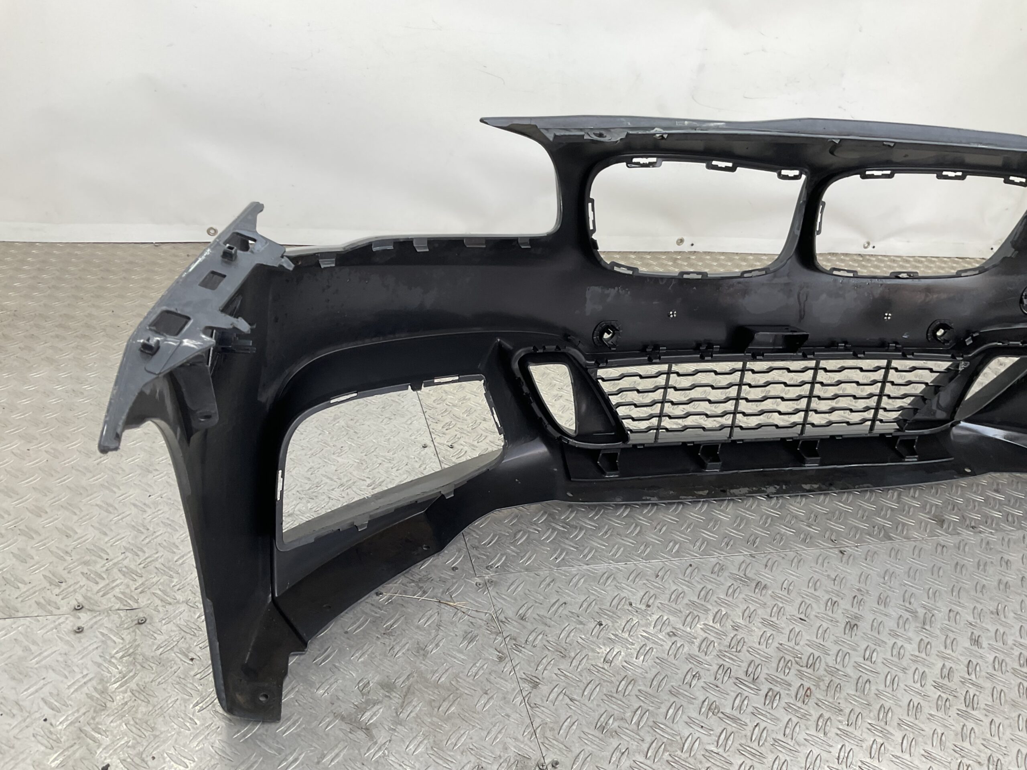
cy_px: 385
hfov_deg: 61.7
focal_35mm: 29
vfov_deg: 48.2
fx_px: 860
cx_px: 514
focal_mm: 3
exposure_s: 1/120
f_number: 1.8
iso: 32
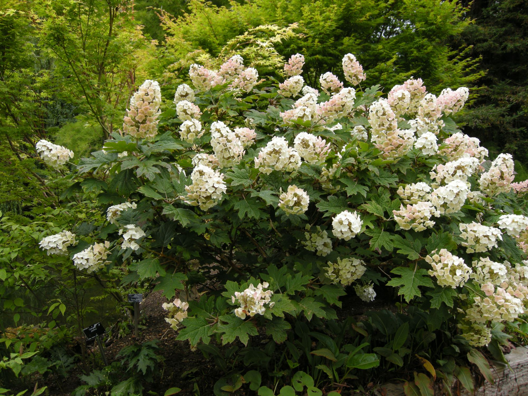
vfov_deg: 40.7
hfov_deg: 52.6
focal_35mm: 35
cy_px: 198
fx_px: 534
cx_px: 264
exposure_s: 1/114
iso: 64
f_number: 3.8
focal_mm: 7.5
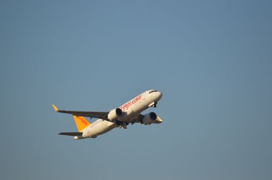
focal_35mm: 450
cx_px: 136
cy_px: 90
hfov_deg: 4.6
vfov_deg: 3.0
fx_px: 3396
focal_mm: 300
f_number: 7.1
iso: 320
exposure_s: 1/2000
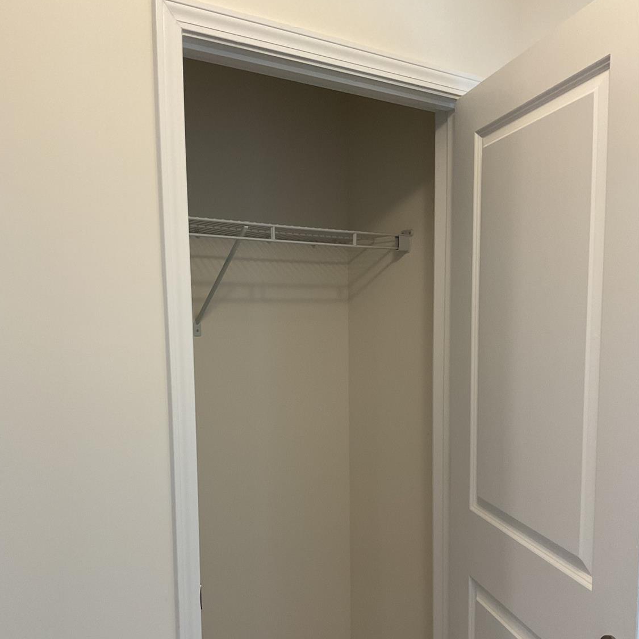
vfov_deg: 46.8
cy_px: 403
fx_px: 731
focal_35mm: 35
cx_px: 314
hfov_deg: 47.2
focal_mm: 3
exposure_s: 1/60
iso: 50
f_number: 1.8
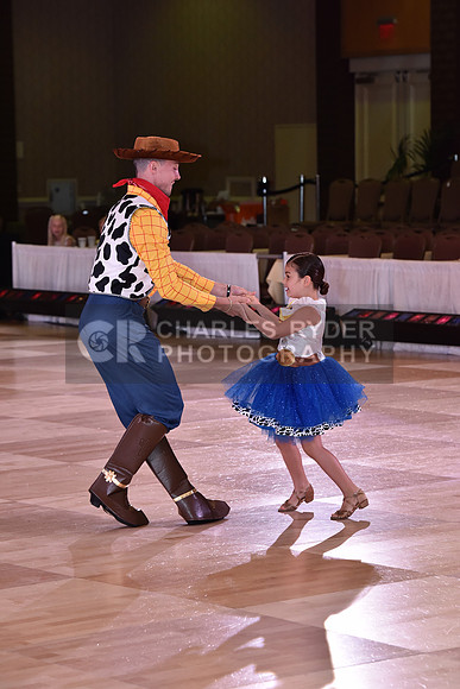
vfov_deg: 15.8
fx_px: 2490
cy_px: 344
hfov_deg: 10.6
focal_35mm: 130
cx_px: 230
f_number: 6.3
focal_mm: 130
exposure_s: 1/250
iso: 1600
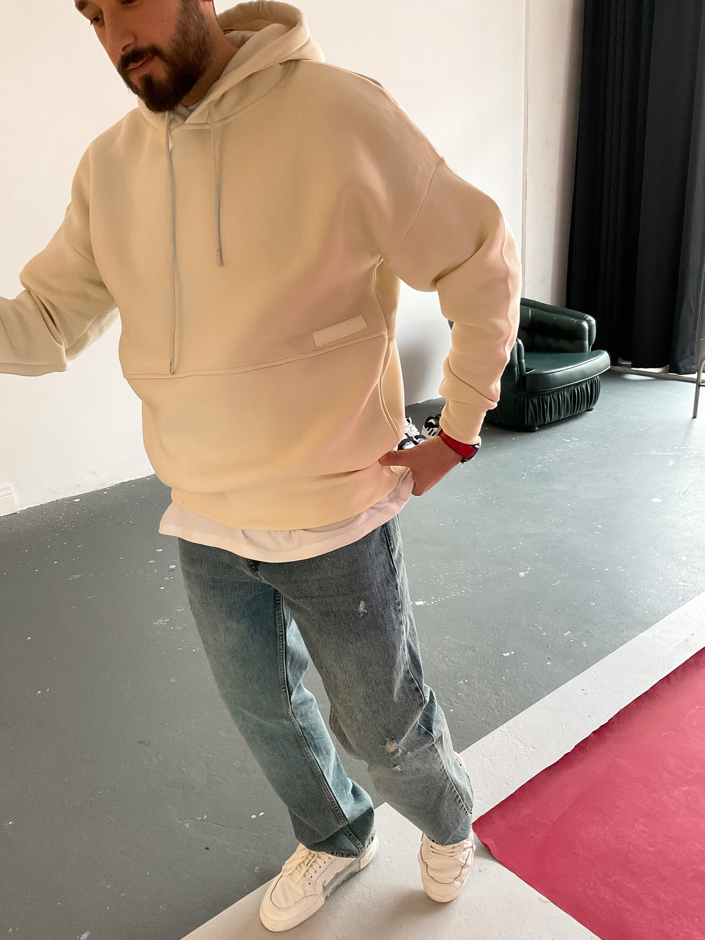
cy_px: 470
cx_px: 352
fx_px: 787
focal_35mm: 29
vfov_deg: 61.7
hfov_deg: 48.2
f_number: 1.8
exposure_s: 1/60
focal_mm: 3
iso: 200
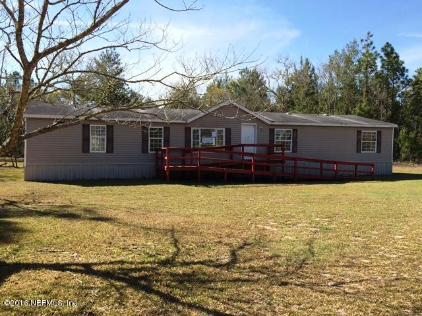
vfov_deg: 48.2
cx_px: 211
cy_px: 158
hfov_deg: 61.7
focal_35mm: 29
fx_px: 354
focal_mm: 4.15
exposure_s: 1/1208
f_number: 2.2
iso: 32
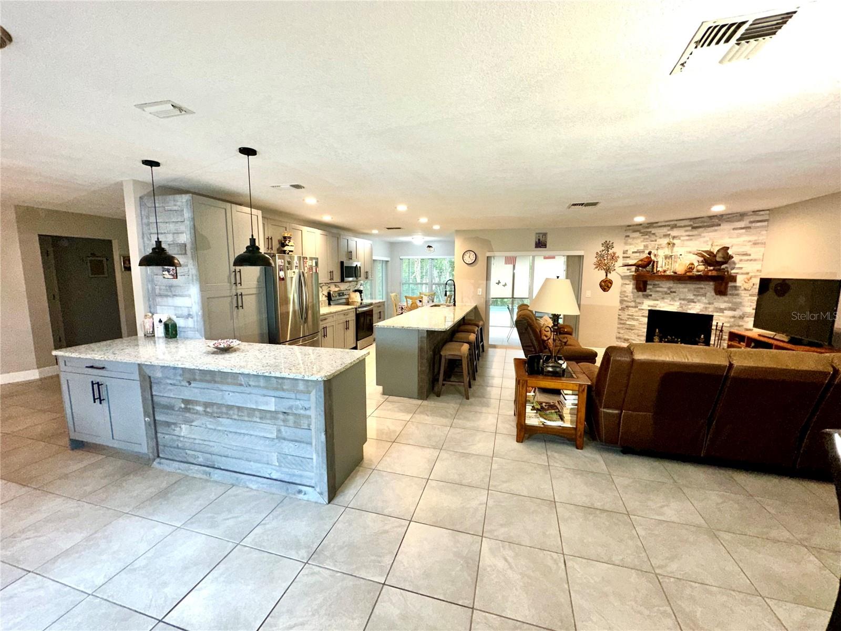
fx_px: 340
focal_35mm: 14
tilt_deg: -7.4
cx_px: 420
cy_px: 316
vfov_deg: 85.7
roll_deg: -0.3
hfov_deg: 102.1
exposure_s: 1/60
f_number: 2.2
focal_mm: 2.22
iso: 200
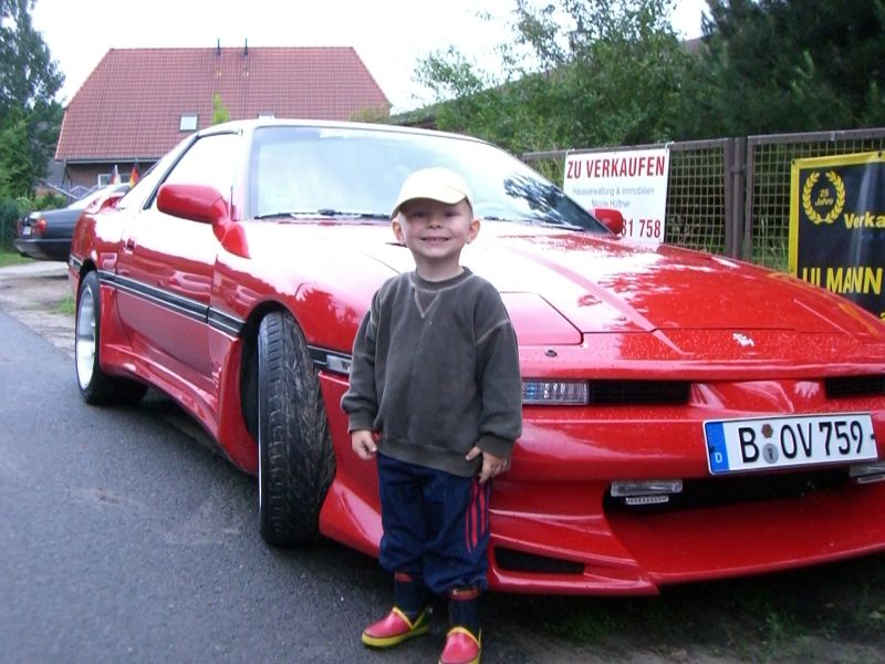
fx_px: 1202
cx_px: 442
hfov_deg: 40.4
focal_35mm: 47
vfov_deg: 30.9
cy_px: 332
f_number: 3
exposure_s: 1/80
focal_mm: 7.6
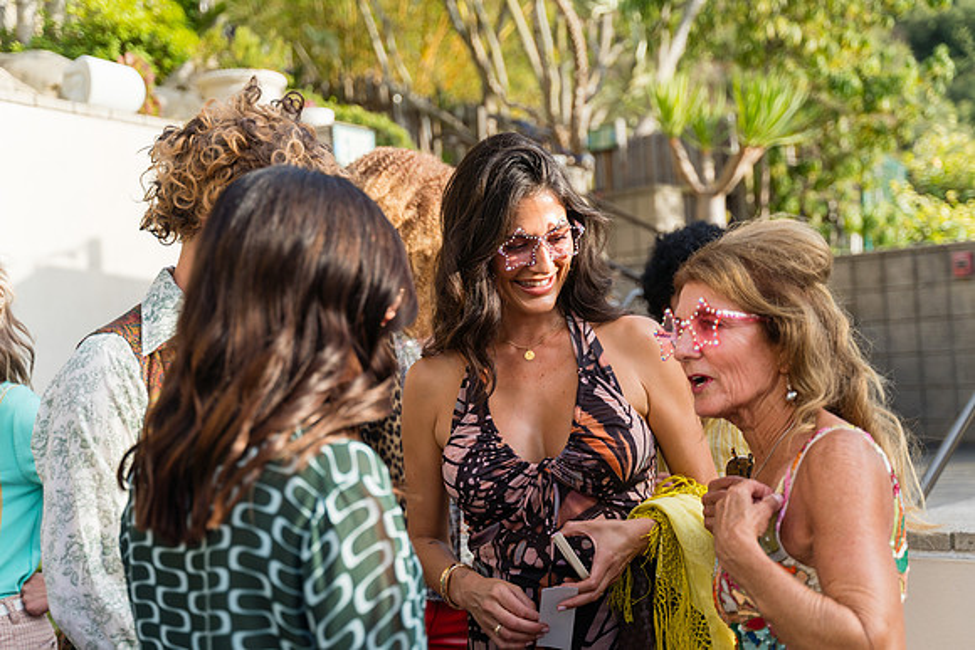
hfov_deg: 41.1
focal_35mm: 48
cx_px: 488
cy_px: 325
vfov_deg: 28.1
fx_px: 1300
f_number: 2.8
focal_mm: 48
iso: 200
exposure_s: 1/1000
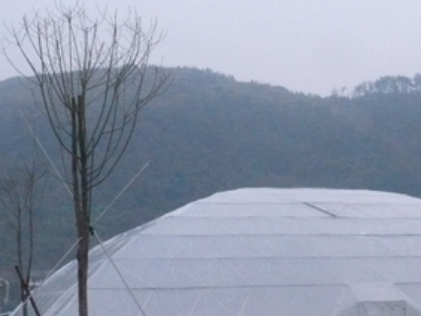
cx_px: 348
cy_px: 258
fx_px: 1035
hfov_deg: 22.6
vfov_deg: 17.2
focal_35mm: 85
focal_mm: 7
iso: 800
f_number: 2.9
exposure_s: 1/160
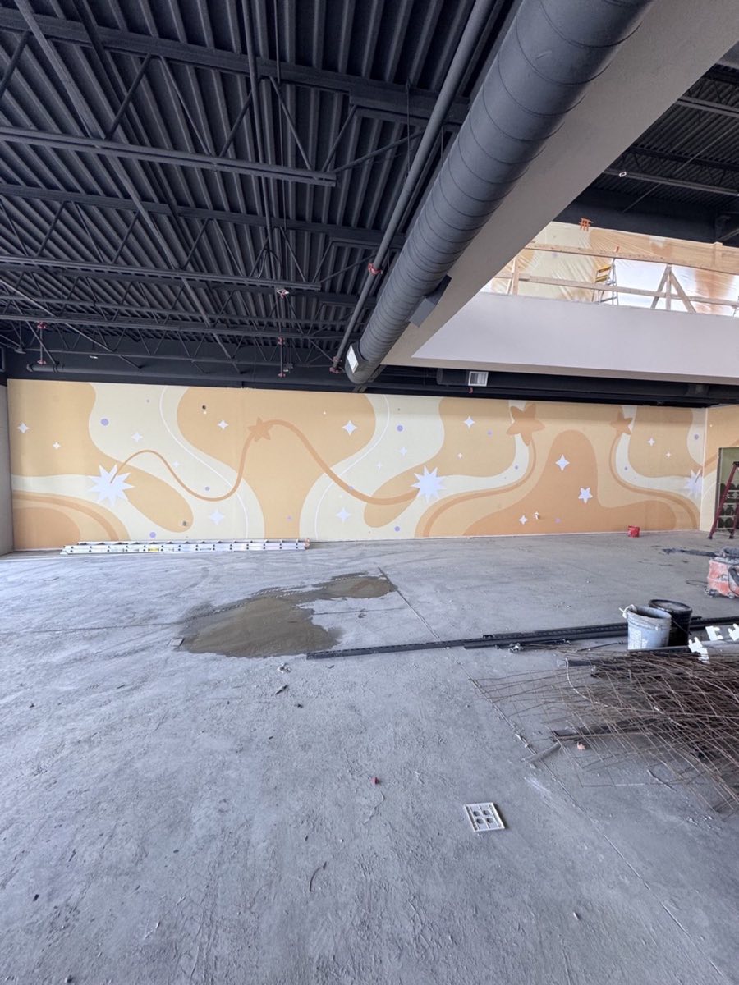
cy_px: 492
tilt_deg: -4.3
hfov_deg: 85.7
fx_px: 399
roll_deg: -0.4
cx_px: 370
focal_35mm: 14
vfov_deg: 102.1
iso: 160
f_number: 2.2
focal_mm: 2.22
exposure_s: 1/99
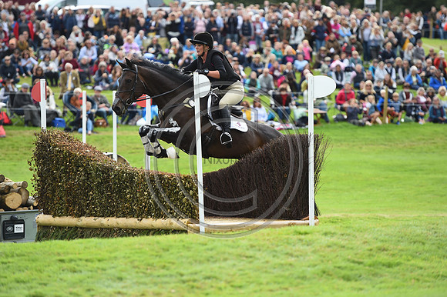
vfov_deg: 7.8
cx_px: 224
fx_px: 2172
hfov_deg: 11.8
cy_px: 148
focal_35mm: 175
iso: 450
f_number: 3.5
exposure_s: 1/1250
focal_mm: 175
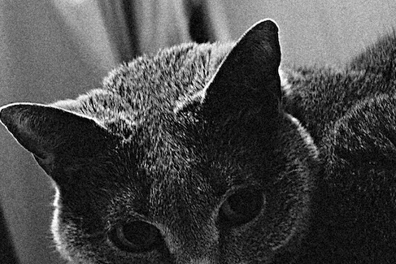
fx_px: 1012
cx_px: 206
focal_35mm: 92
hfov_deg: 22.1
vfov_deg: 14.8
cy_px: 202
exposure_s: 1/30
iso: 2000
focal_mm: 18.3
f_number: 2.8
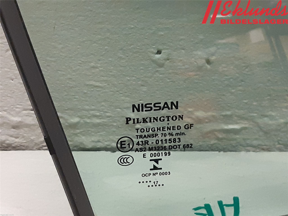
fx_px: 216
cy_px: 108
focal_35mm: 26
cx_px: 144
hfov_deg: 67.3
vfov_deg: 53.1
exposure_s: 1/50
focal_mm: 3.93
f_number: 1.7
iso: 320
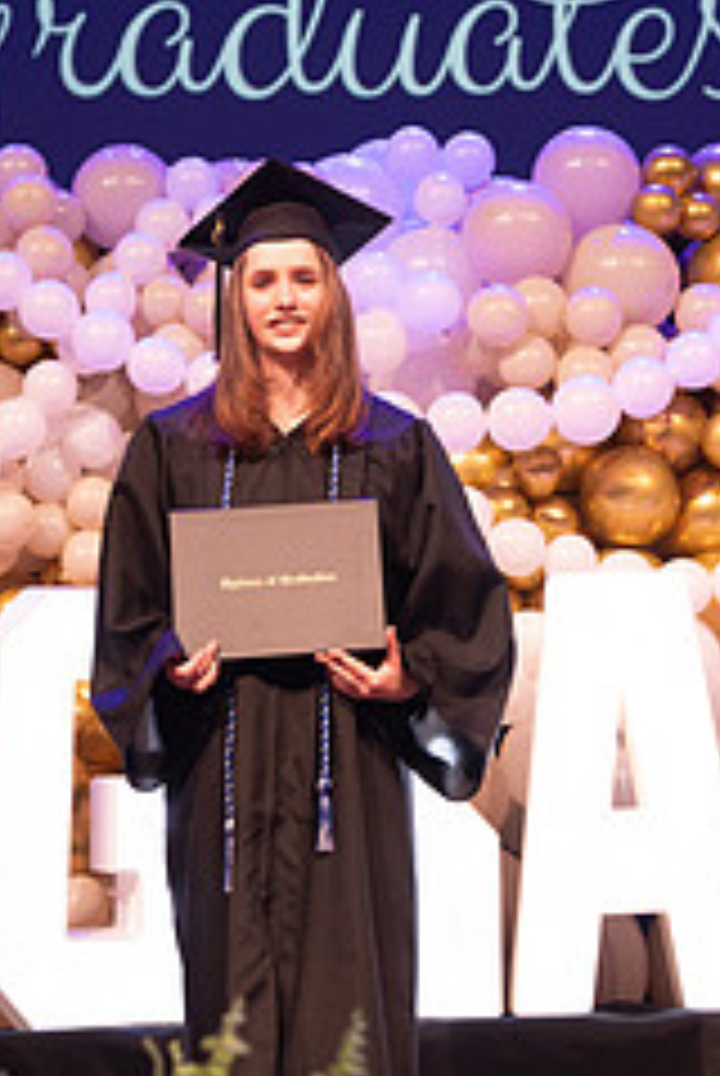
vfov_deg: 18.6
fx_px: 3260
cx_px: 410
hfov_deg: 12.6
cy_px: 257
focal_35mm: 109
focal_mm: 58
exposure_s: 1/200
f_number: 4
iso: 1600
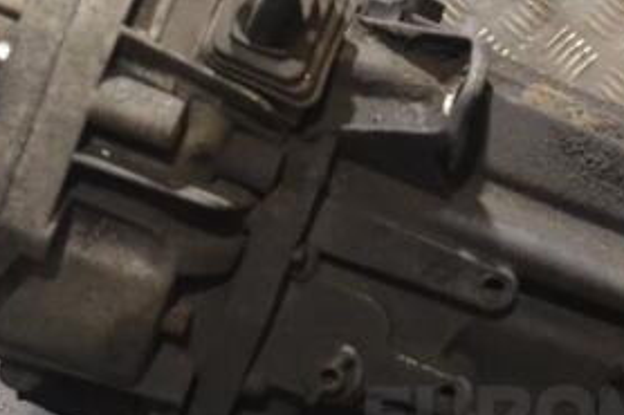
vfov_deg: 12.4
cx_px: 323
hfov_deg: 18.6
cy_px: 121
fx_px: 1905
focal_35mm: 110
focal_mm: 34
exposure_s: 1/60
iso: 3200
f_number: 5
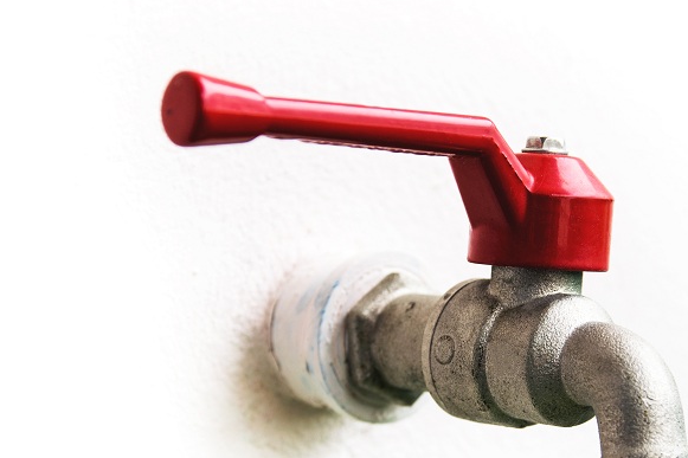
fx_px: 2464
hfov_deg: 15.9
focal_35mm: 129
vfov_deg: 10.6
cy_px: 305
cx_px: 468
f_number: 5.6
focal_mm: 50
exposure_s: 1/250
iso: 100
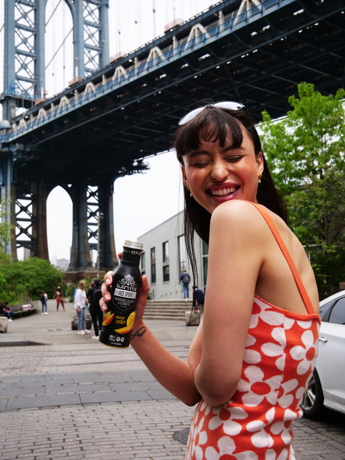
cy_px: 230
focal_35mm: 40
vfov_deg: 46.8
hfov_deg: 36.0
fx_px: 532
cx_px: 172
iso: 200
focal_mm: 20
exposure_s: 1/1000
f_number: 5
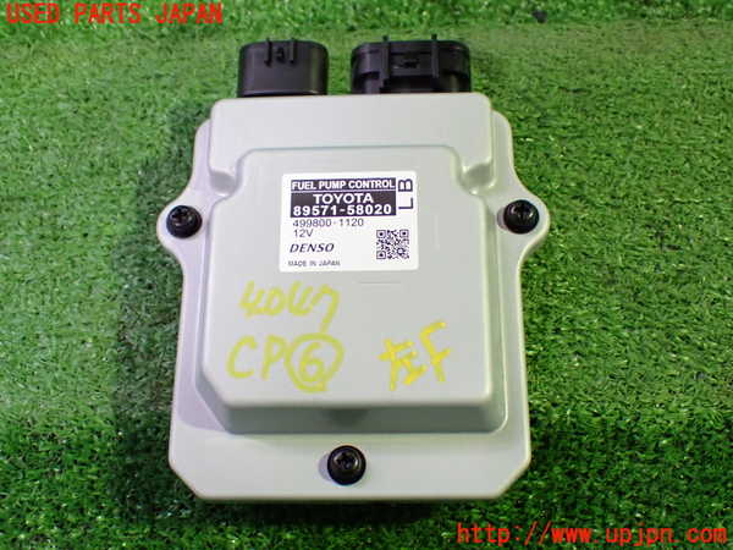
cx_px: 366
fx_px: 932
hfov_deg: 42.9
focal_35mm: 44
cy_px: 275
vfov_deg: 32.9
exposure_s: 1/40
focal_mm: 7.84
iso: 800
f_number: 2.9
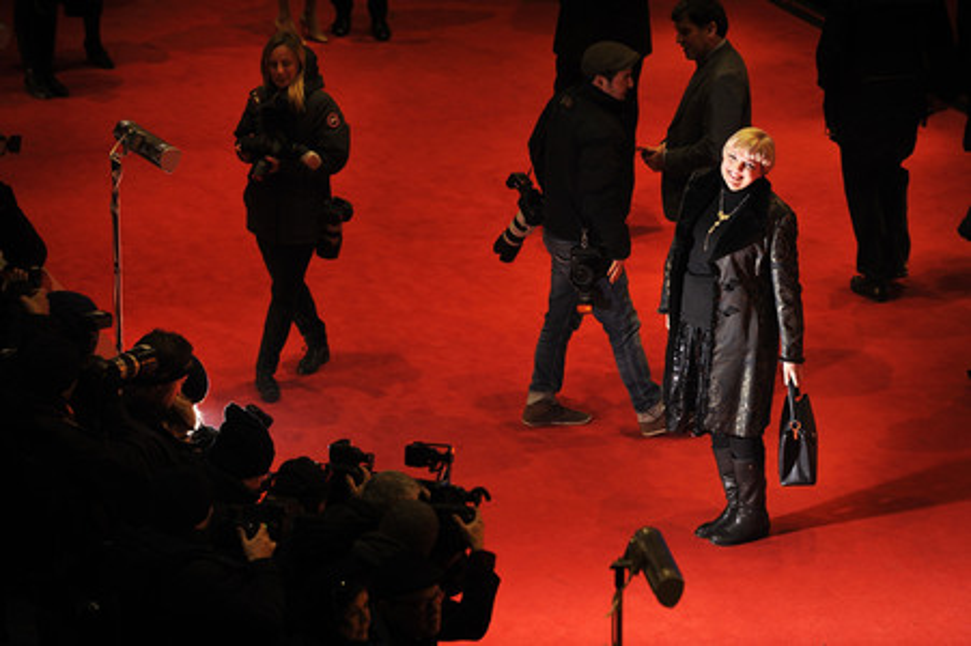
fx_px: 5390
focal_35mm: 200
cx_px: 486
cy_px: 323
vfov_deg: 6.9
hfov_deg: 10.3
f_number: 5.6
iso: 400
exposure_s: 1/320
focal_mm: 200
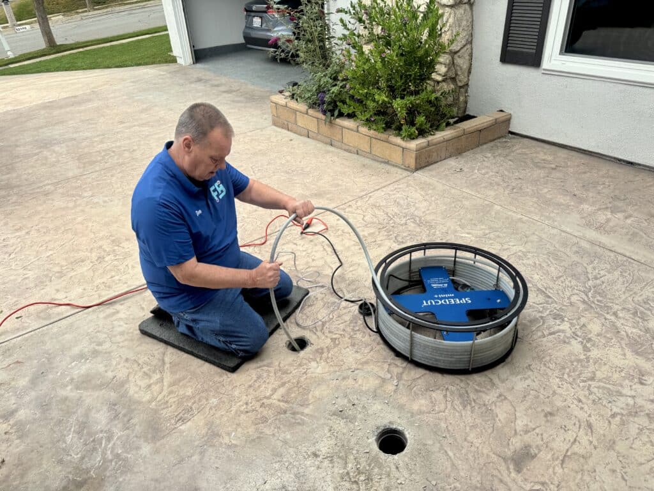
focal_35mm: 24
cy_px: 246
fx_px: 453
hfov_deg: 71.6
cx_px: 327
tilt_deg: -32.5
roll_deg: +3.1
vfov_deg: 56.8
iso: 80
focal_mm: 6.76
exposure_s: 1/1172
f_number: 1.78
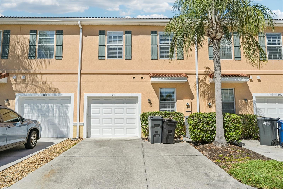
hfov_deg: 72.6
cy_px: 94
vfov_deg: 52.2
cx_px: 142
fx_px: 193
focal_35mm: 24
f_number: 8
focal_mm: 24.5
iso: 400
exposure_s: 1/3200
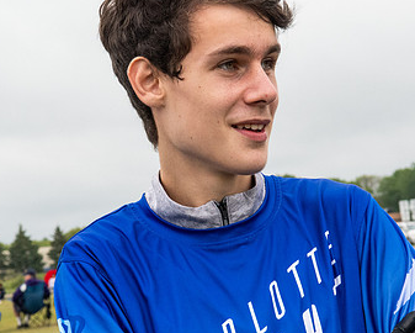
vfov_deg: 10.0
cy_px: 202
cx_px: 210
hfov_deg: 12.4
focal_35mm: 155
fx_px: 1905
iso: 1600
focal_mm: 55
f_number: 10
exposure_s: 1/1000
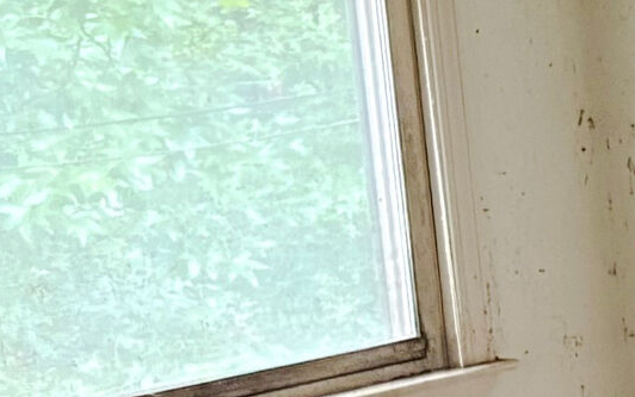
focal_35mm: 159
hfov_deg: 10.8
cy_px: 401
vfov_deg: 8.2
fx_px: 2753
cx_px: 1622
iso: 400
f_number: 1.6
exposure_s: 1/60
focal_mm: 5.96
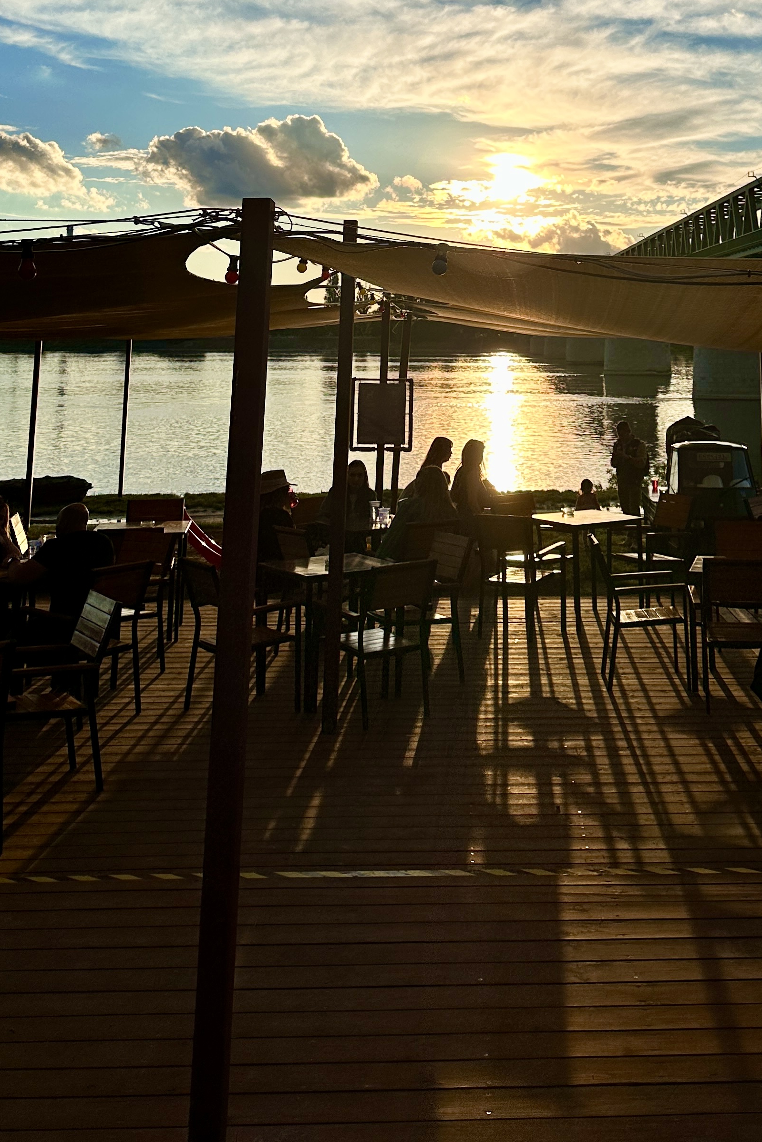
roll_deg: -1.4
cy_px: 205
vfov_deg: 43.9
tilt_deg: +8.1
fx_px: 1333
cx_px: 506
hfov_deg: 31.7
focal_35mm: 42
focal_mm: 6.86
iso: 80
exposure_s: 1/9709
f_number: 1.78
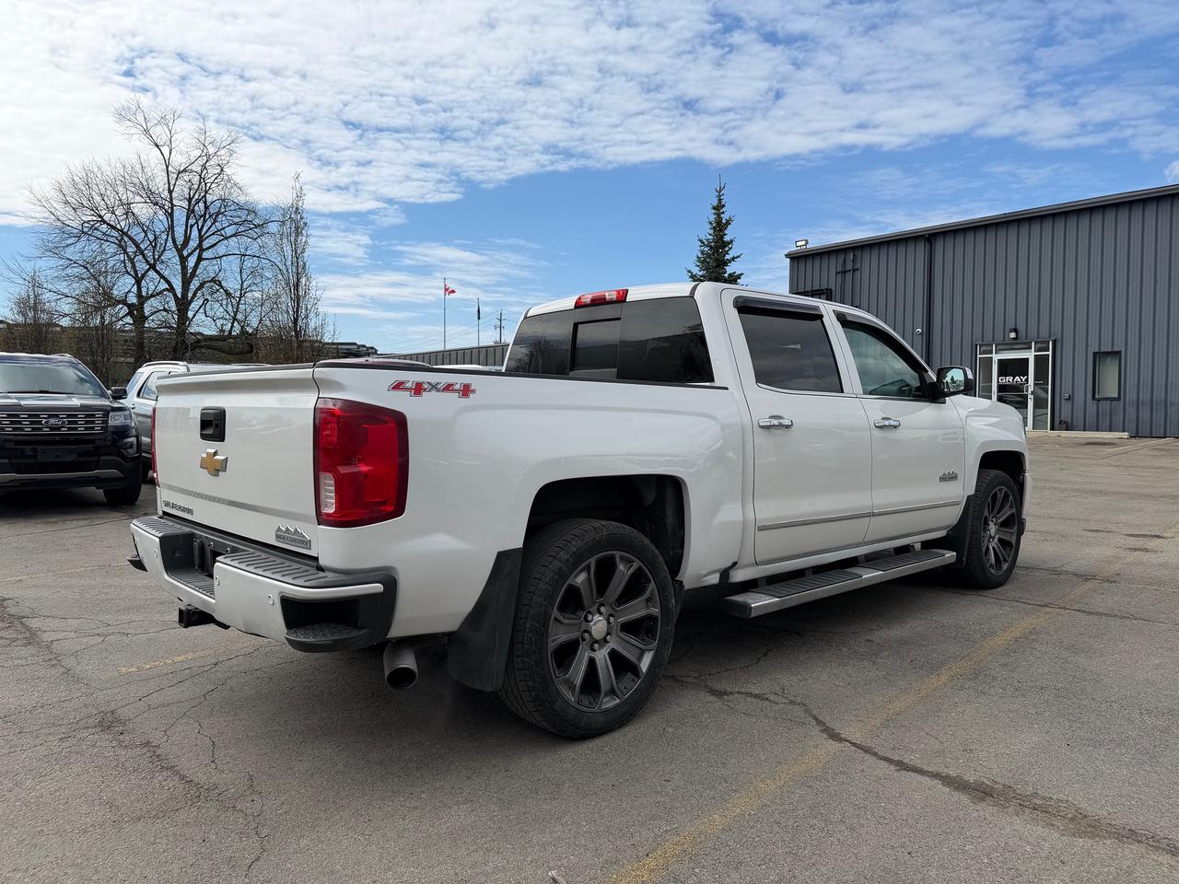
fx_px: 817
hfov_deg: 71.6
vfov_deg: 56.8
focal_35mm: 24
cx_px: 590
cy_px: 442
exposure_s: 1/5714
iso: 80
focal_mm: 6.76
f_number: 1.78
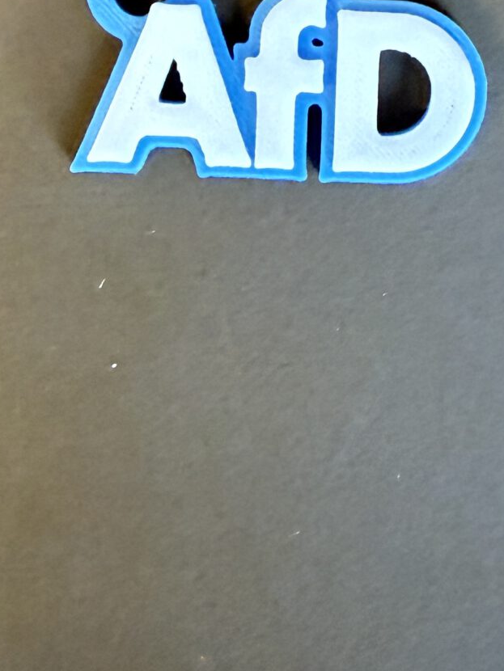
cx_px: 278
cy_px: -73
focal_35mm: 74
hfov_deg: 19.9
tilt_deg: -85.2
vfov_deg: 24.5
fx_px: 1436
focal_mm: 2.22
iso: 1000
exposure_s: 1/50
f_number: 2.2
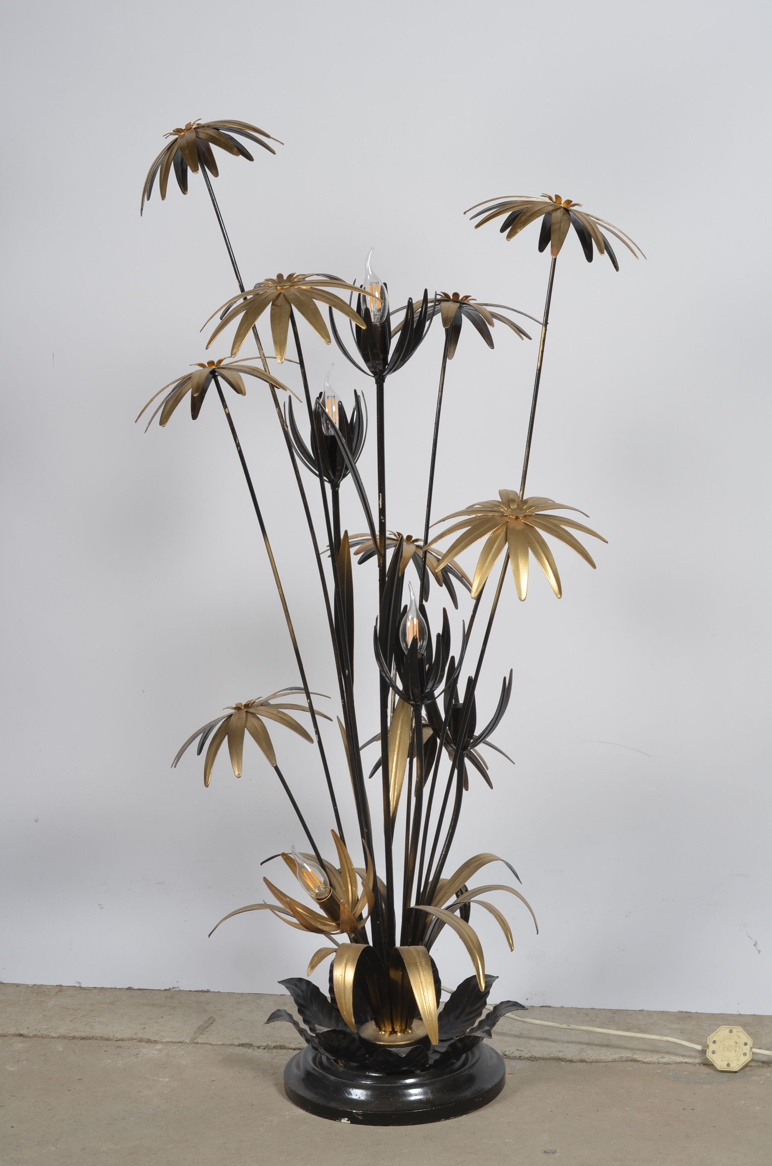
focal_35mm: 75
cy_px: 583
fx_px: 2423
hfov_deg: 18.1
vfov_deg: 27.0
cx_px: 386
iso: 100
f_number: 11
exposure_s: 1/125
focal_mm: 50
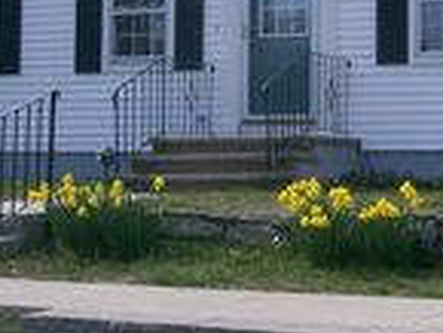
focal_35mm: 99
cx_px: 391
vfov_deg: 14.9
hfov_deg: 19.5
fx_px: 1268
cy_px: 82
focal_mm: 8
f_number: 4.8
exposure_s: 1/640
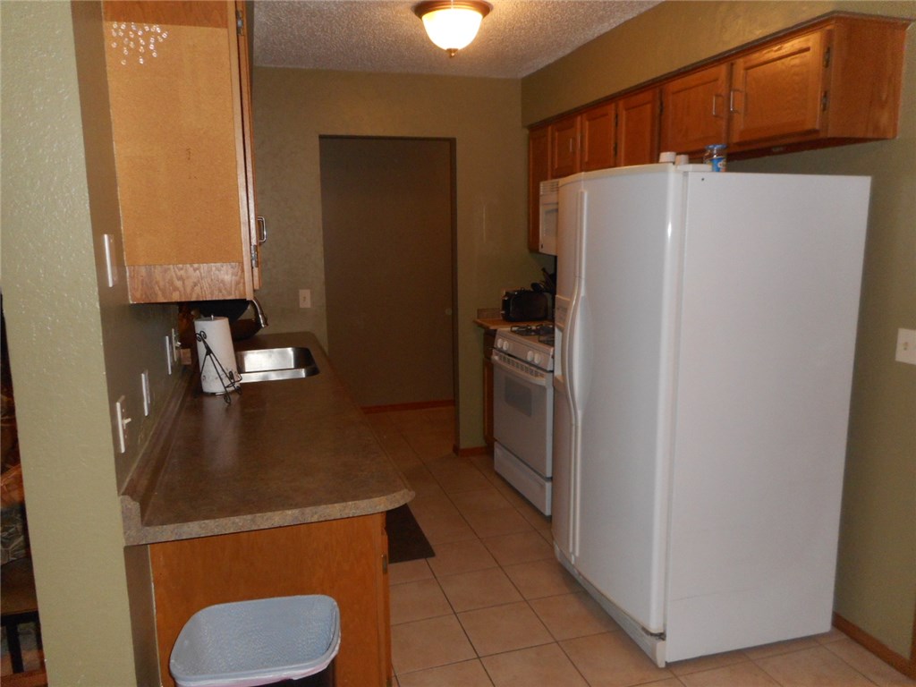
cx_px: 458
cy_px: 344
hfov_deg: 69.4
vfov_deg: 54.9
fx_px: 662
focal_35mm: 25
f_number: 3.7
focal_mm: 4.5
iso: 280
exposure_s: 1/25
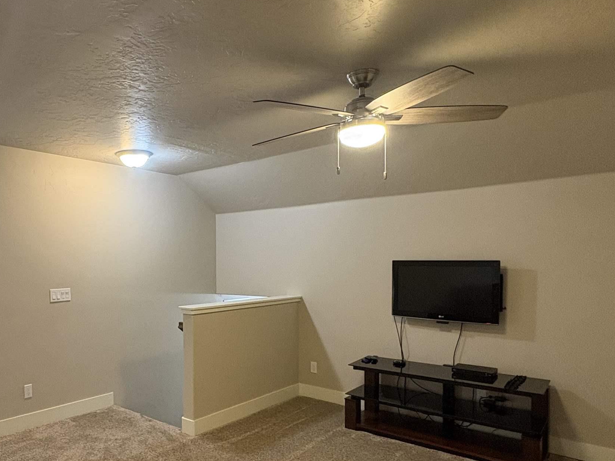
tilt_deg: -0.7
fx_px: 462
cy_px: 274
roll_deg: +1.4
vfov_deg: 52.7
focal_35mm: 26
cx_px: 174
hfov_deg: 64.3
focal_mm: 2.22
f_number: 2.2
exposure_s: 1/60
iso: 320
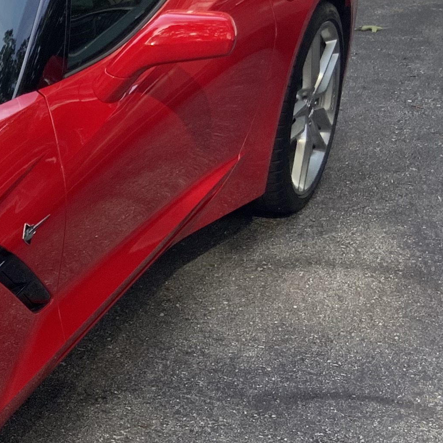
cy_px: 253
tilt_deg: -13.4
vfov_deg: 17.2
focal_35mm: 101
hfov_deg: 15.5
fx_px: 1462
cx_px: -282
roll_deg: -0.6
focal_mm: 3
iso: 20
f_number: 1.8
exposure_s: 1/122
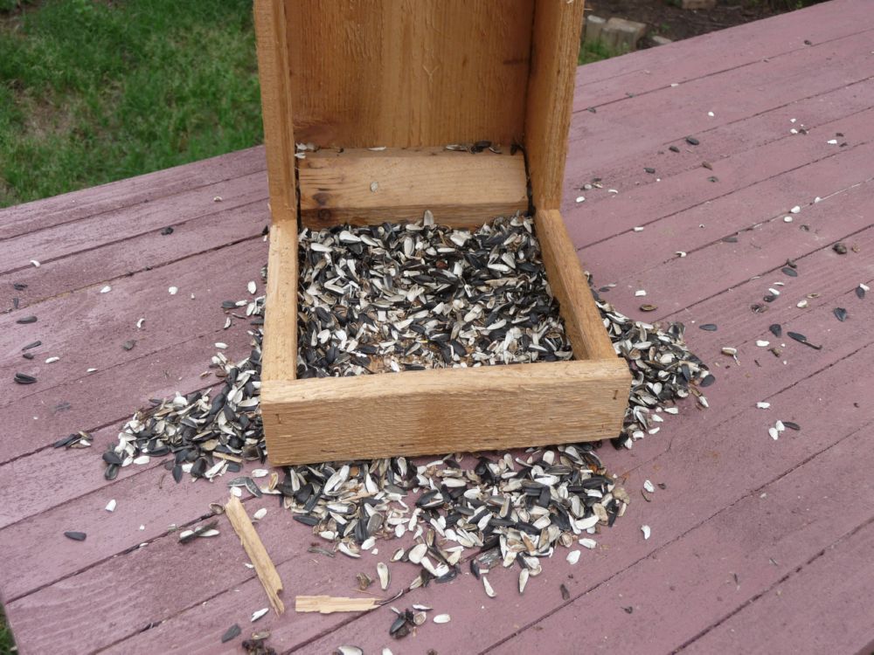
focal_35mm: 36
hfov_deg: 51.4
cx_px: 437
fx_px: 909
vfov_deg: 39.7
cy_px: 328
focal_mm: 6
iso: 100
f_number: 3.7
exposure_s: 1/200
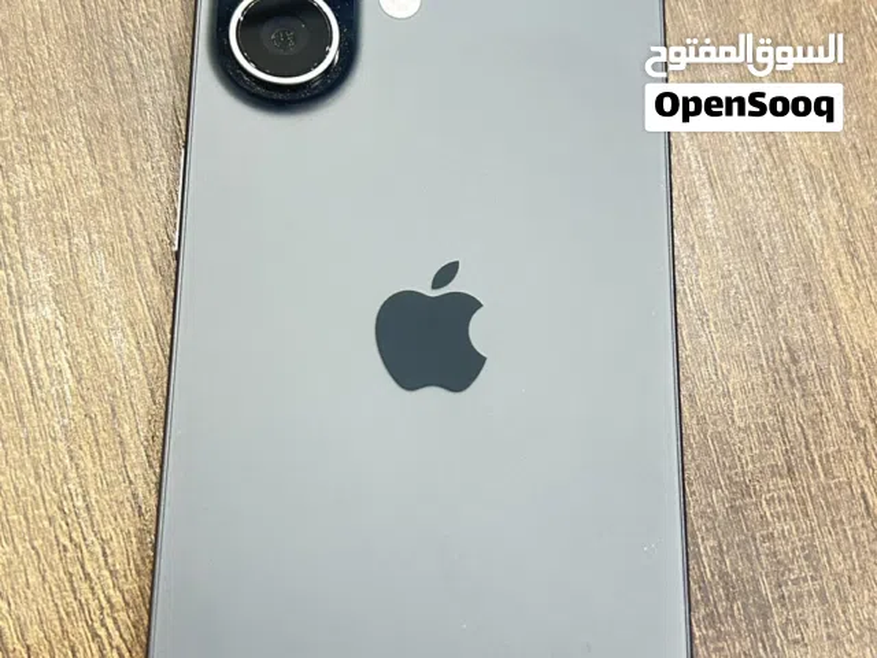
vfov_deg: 53.1
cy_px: 329
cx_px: 438
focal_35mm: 26
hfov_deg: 67.3
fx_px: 659
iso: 400
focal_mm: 5.7
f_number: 1.5
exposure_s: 1/40
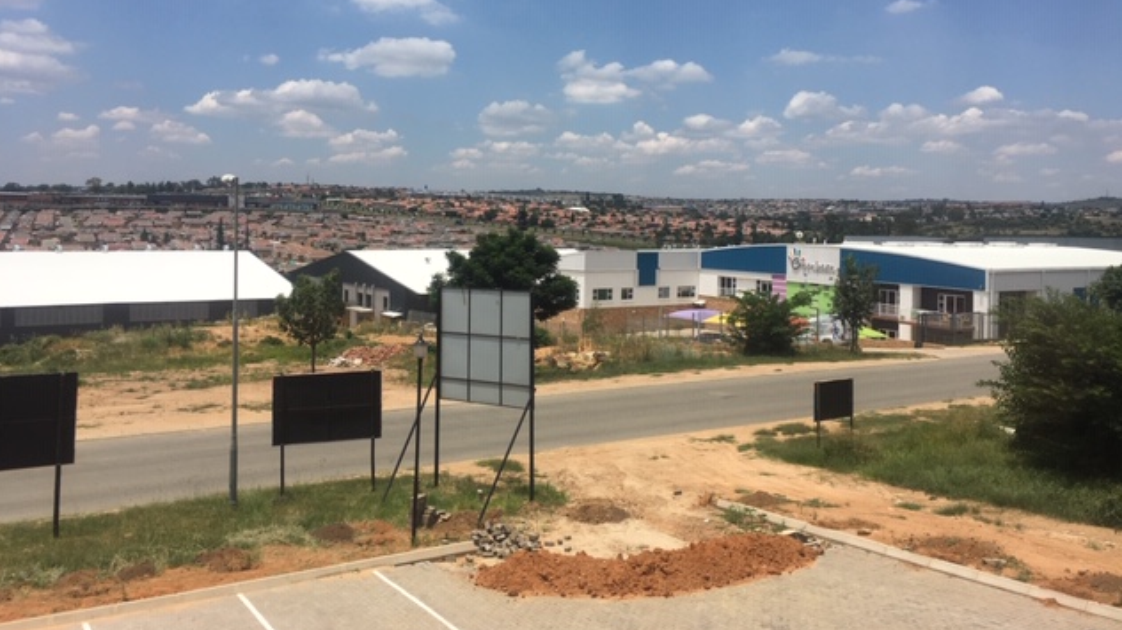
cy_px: 227
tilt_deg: -1.1
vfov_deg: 36.4
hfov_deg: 61.0
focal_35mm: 32
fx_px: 952
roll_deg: -0.5
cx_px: 563
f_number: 2.2
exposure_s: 1/2653
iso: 25
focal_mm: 4.15
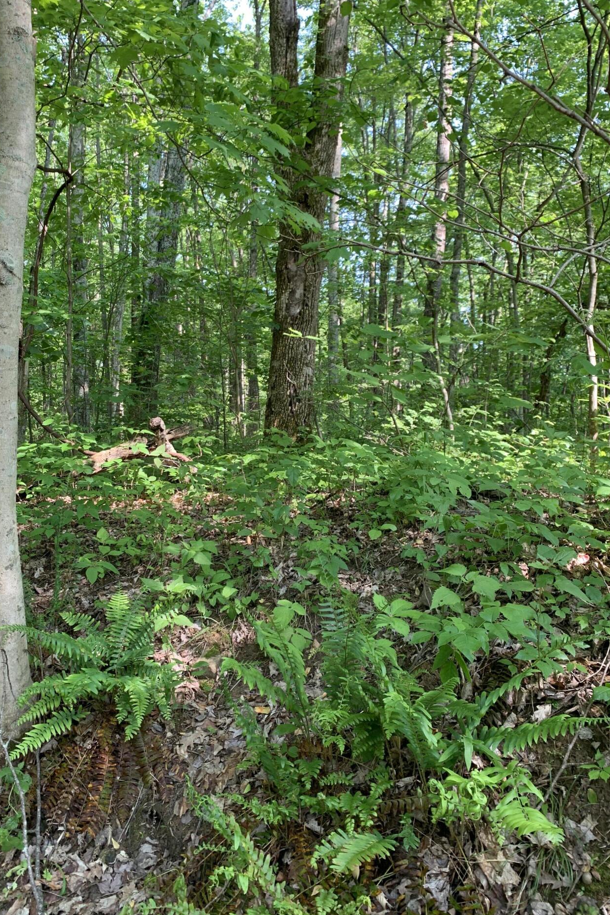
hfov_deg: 44.9
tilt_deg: -0.1
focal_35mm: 29
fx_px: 737
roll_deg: +0.1
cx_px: 268
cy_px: 434
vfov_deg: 63.6
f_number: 1.8
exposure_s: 1/121
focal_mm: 4.25
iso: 50
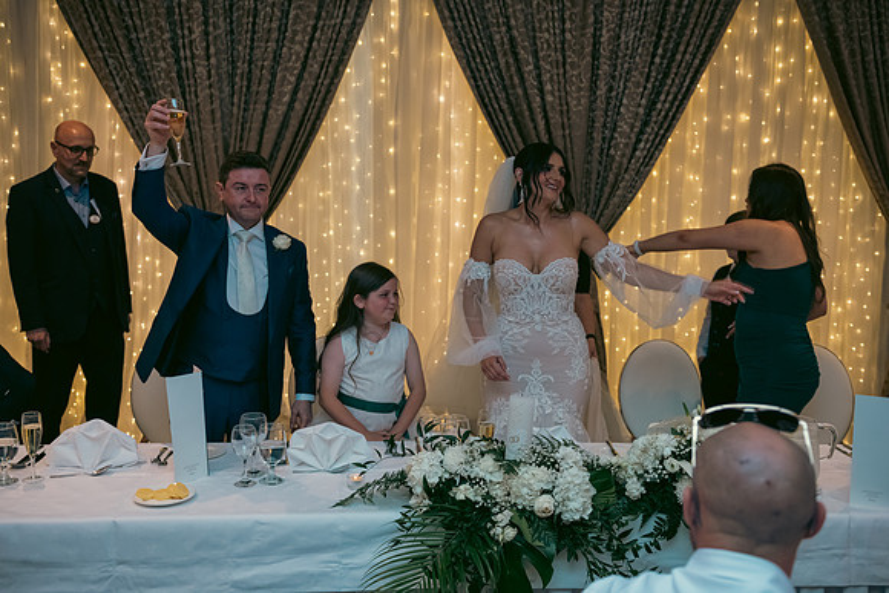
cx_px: 444
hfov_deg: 50.7
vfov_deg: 35.1
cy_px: 296
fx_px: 939
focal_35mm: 38
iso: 800
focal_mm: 38
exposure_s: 1/160
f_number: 3.5
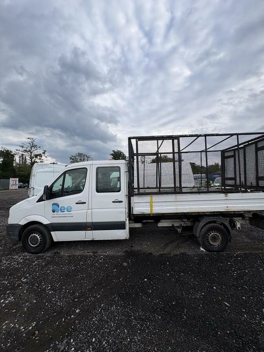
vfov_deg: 102.1
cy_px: 176
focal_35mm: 14
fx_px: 142
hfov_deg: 85.7
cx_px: 132
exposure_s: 1/687
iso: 40
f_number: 2.2
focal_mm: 2.22
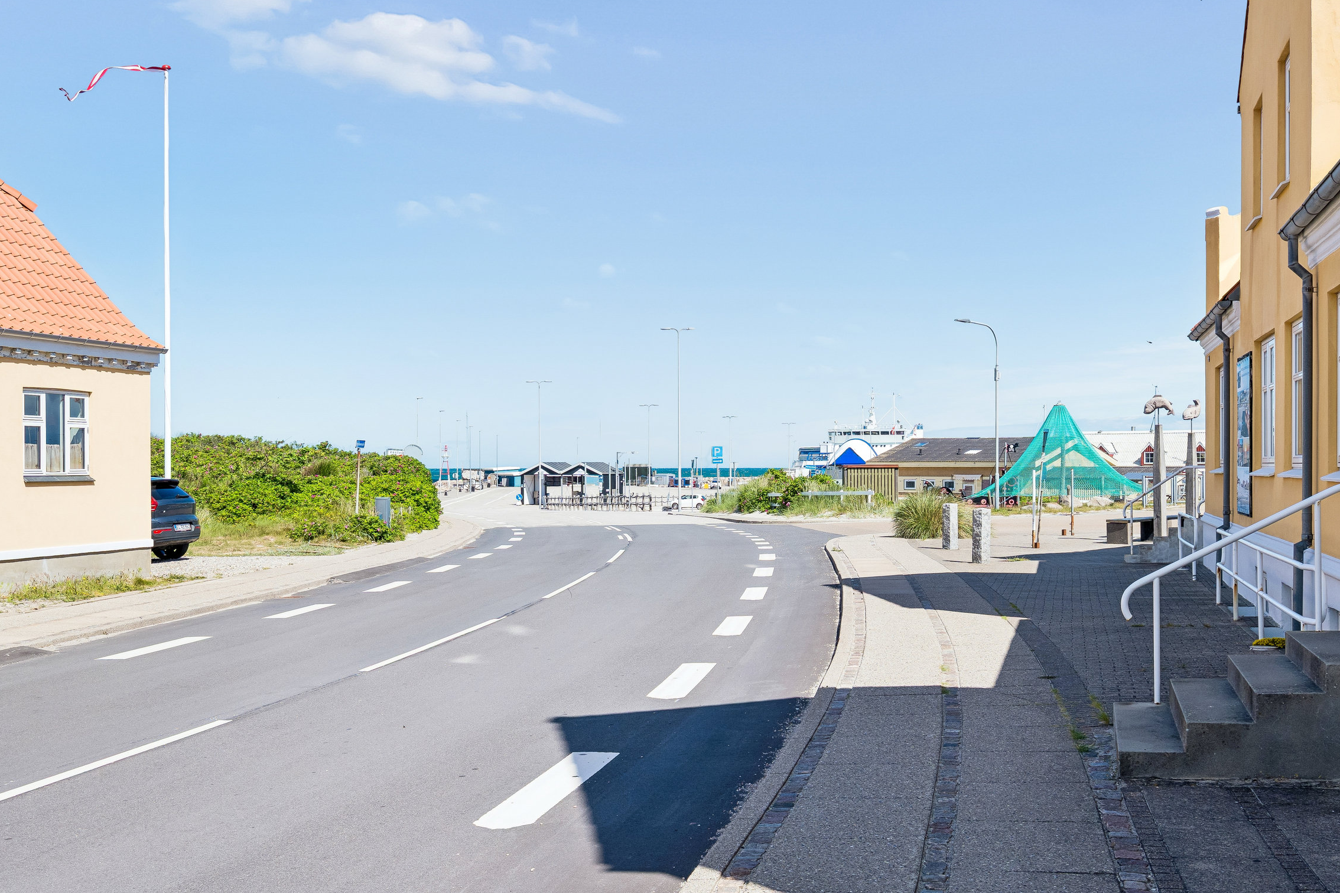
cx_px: 779
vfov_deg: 32.6
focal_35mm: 41
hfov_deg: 47.2
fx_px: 1526
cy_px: 469
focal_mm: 31
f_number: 8
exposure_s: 1/500
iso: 200
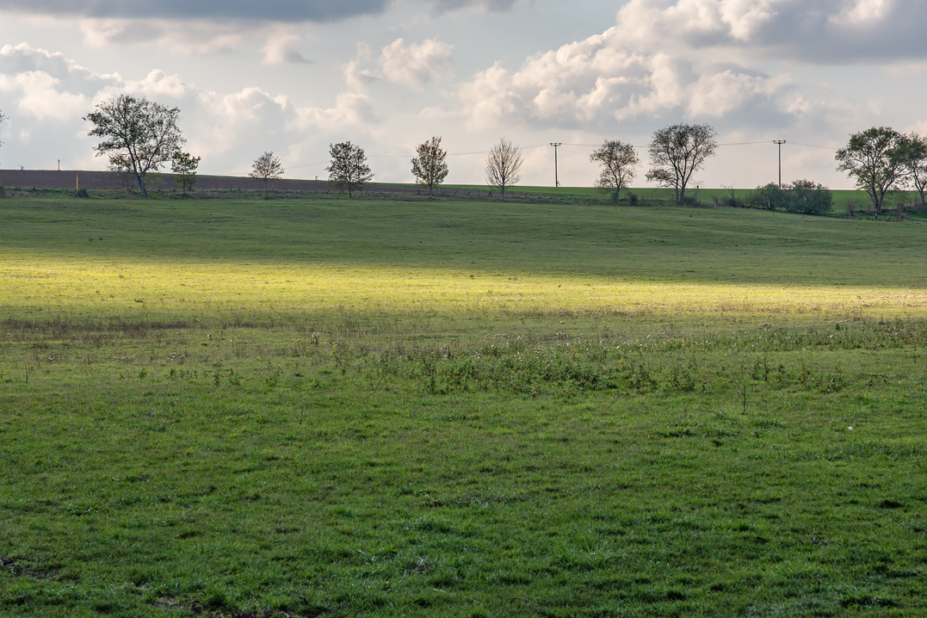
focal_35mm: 117
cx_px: 452
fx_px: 3013
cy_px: 289
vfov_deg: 11.7
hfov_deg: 17.5
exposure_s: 1/640
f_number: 9
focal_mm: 70
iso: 200
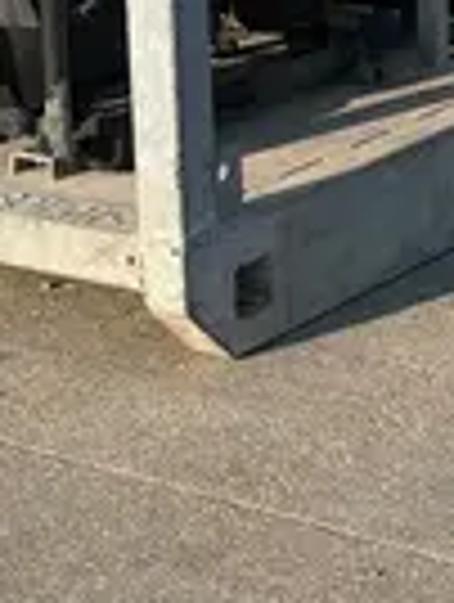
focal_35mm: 142
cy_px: 79
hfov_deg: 10.4
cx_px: 503
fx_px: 2475
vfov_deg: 13.8
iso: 50
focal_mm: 5.1
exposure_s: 1/2062
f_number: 1.6
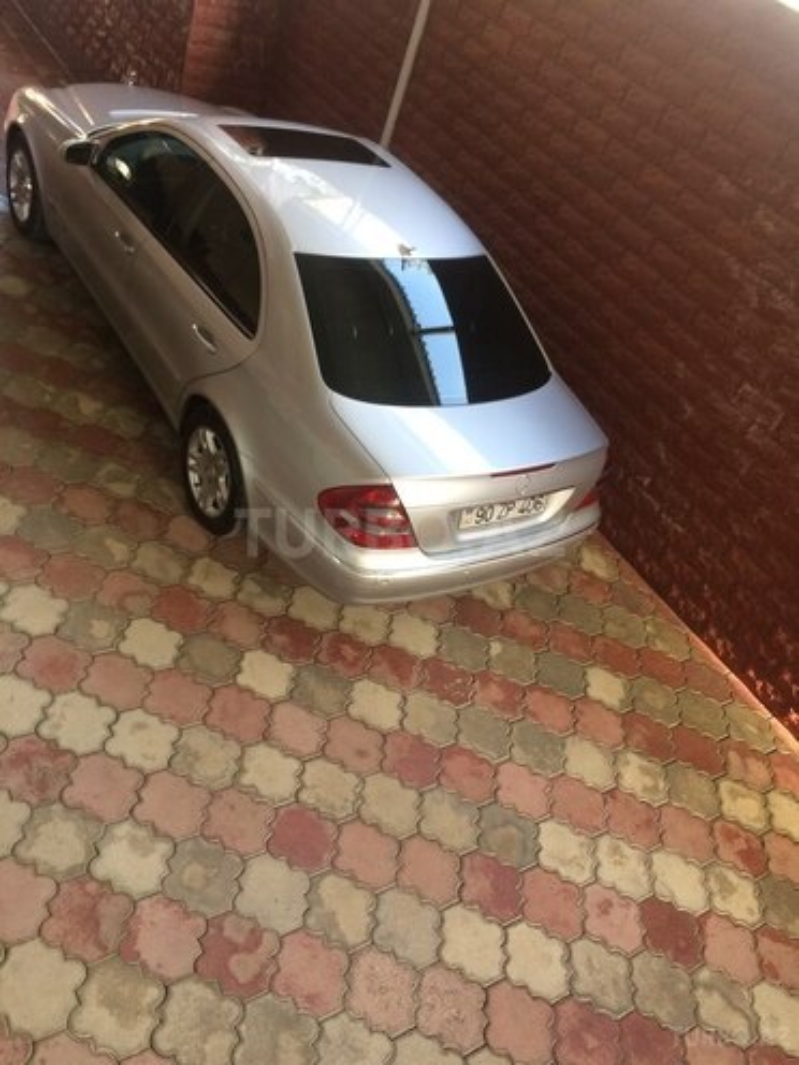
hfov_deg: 48.2
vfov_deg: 61.7
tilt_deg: -40.0
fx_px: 892
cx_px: 400
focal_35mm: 29
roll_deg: -21.3
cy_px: 532
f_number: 2.2
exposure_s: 1/33
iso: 40
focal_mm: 4.15
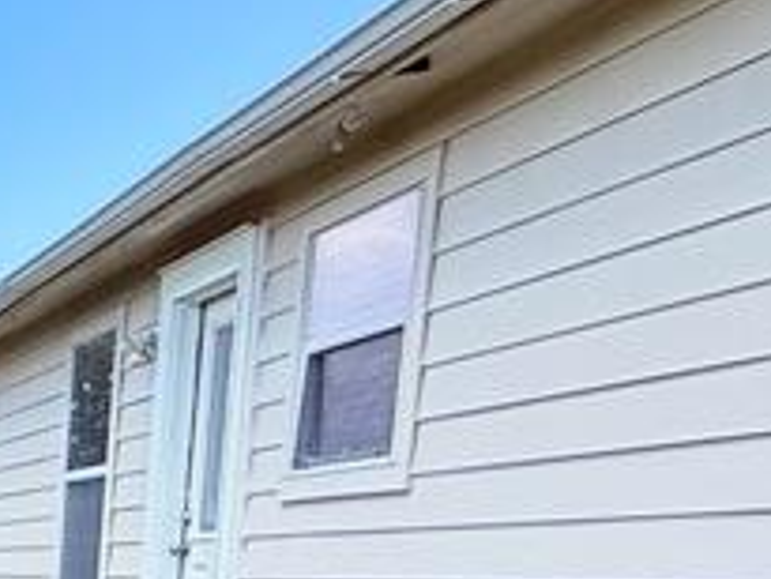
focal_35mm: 70
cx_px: -1072
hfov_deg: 15.3
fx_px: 1560
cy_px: 831
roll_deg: +2.0
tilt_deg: -8.4
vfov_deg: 18.9
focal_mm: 2.22
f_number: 2.2
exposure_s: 1/1050
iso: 64
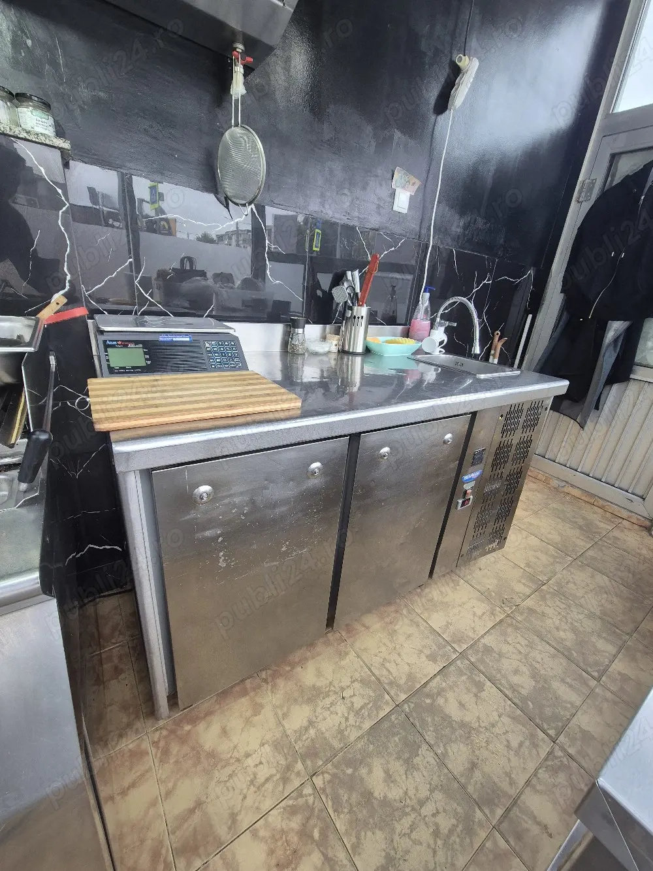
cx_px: 326
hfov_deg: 89.9
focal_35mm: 13
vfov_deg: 106.2
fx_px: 327
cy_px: 436
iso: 100
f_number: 2.2
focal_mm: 2.2
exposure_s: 1/50
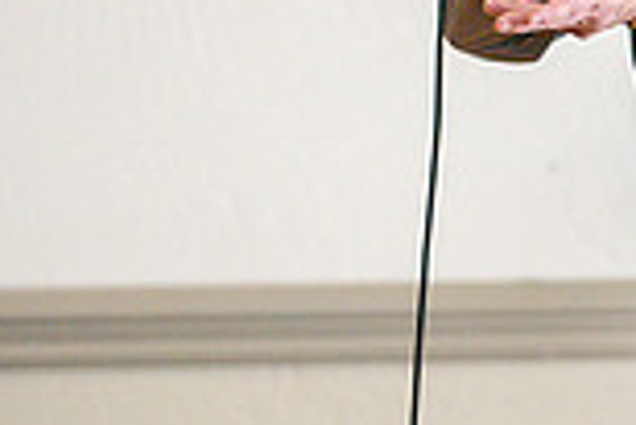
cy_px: -118
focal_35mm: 660
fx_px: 11671
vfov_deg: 2.1
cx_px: 809
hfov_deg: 3.1
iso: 2000
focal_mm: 175
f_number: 2.8
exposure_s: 1/500
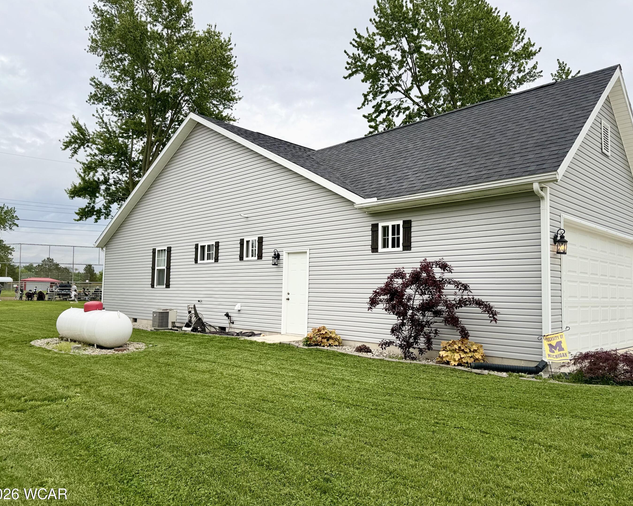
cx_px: 326
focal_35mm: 26
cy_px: 255
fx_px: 487
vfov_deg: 54.9
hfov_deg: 66.0
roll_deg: -0.7
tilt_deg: +4.0
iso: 80
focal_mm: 6.76
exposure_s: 1/1075
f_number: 1.78
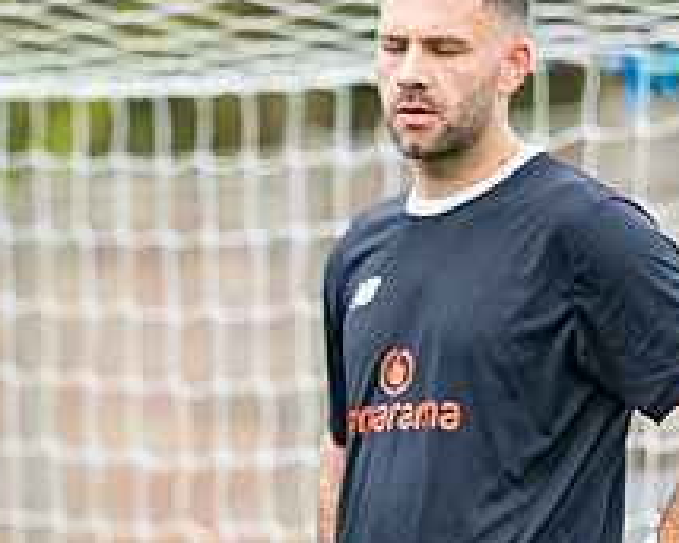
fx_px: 8798
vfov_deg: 3.5
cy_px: 498
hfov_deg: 4.4
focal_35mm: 438
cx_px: 383
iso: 400
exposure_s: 1/2000
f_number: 1.8
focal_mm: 135
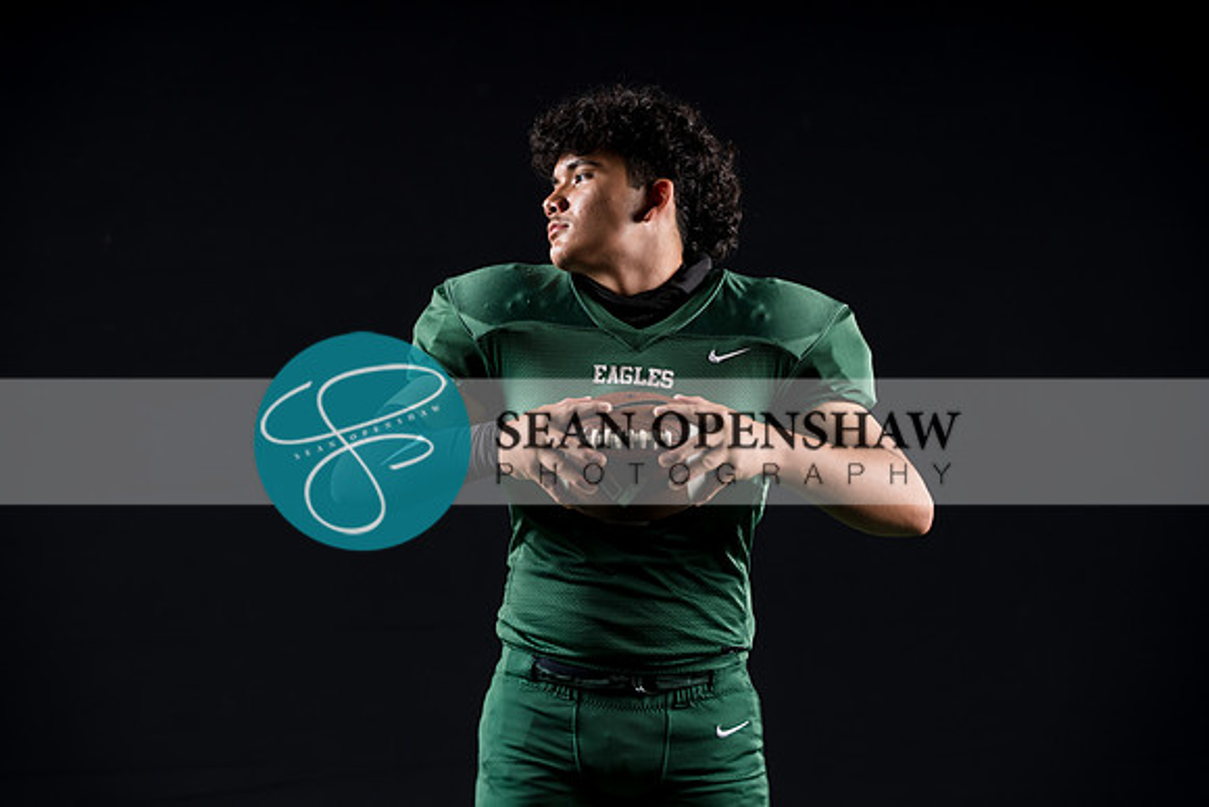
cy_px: 404
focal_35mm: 92
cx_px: 604
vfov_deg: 14.9
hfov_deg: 22.1
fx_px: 3090
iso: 200
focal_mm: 92
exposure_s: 1/160
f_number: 4
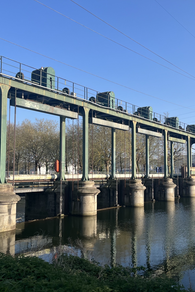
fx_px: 301
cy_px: 149
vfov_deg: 51.9
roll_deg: +0.5
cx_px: 129
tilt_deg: +3.1
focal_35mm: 37
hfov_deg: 35.6
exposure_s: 1/2268
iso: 50
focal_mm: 5.1
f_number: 1.6
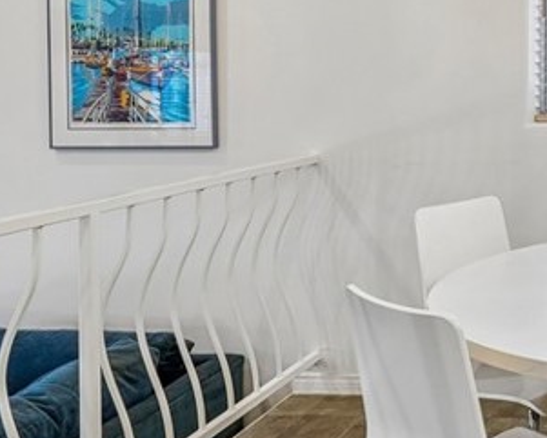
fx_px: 826
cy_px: 87
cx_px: 736
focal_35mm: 51
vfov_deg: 29.0
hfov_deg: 28.8
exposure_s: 1/13
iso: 400
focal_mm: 16
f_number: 8
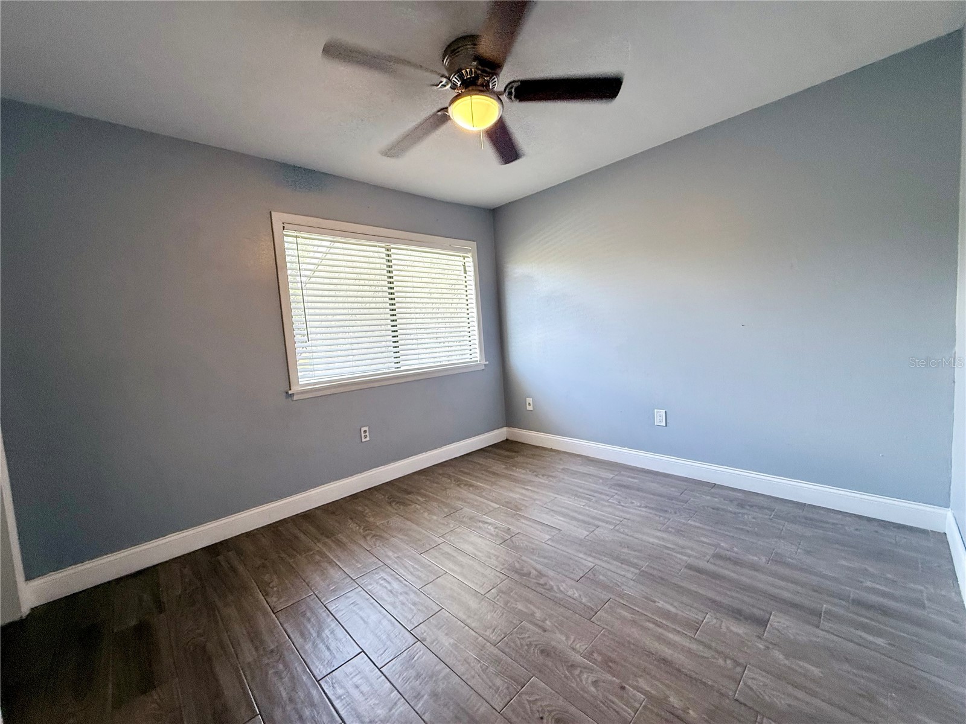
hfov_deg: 102.1
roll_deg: +3.1
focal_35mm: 14
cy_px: 362
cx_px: 483
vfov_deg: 85.7
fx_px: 391
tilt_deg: -4.7
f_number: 2.2
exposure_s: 1/120
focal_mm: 2.22
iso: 160
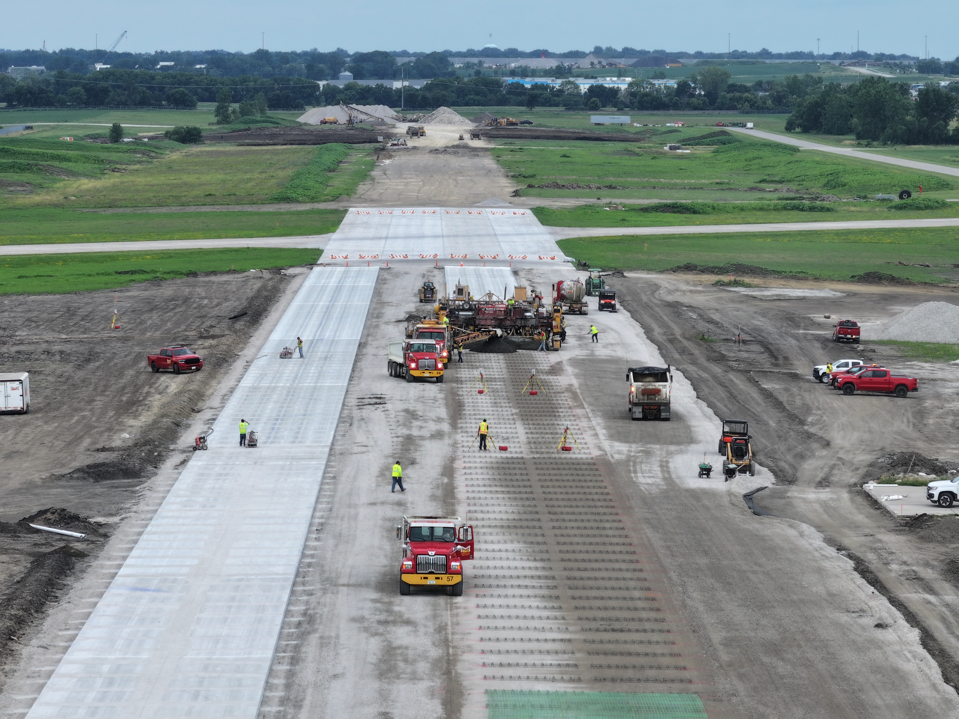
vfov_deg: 8.9
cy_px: 360
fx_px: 4599
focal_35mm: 166
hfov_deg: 11.9
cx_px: 480
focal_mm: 30.71
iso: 100
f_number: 3.4
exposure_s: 1/400
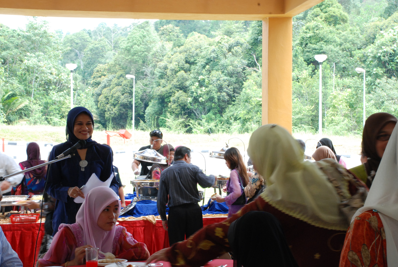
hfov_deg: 26.6
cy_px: 134
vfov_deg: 18.0
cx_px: 198
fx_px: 842
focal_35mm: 76
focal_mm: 48
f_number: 18
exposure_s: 1/20
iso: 800
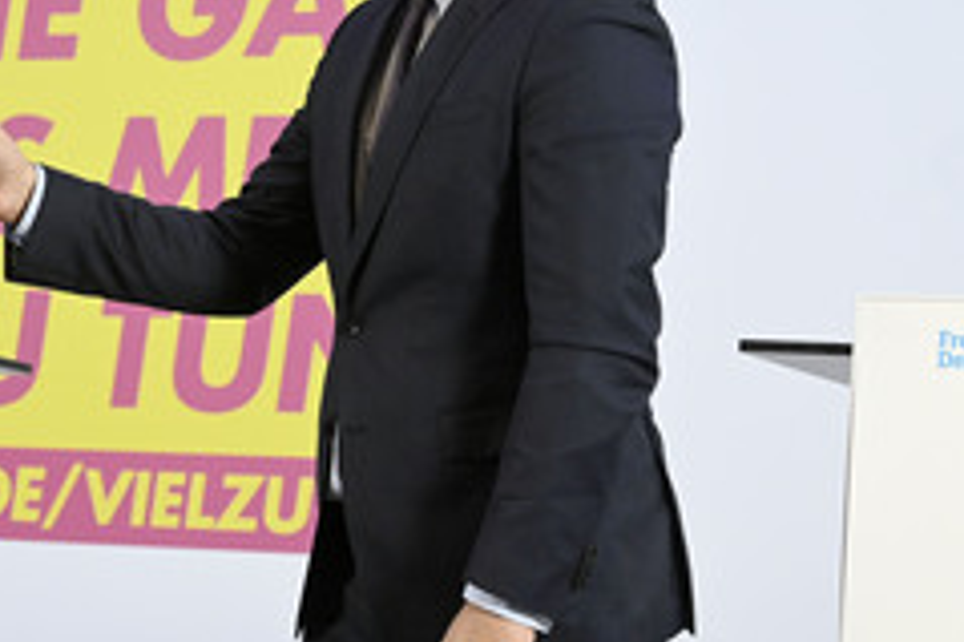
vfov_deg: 10.4
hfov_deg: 15.4
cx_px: 184
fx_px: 3532
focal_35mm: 132
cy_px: 182
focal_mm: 70
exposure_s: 1/320
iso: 5000
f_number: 5.6
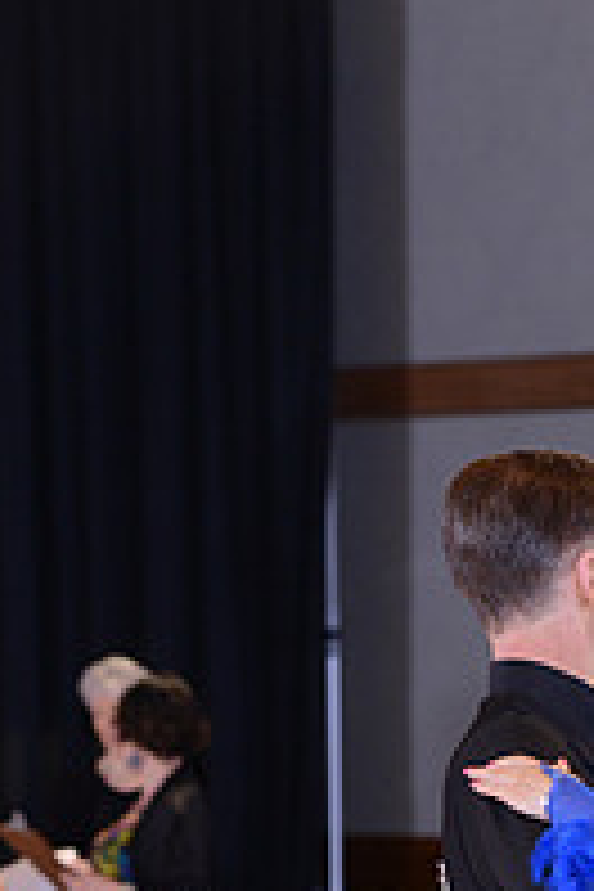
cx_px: 830
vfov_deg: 6.0
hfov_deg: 4.0
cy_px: 1184
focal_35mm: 339
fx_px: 8390
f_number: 5.6
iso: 1250
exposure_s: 1/250
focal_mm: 116
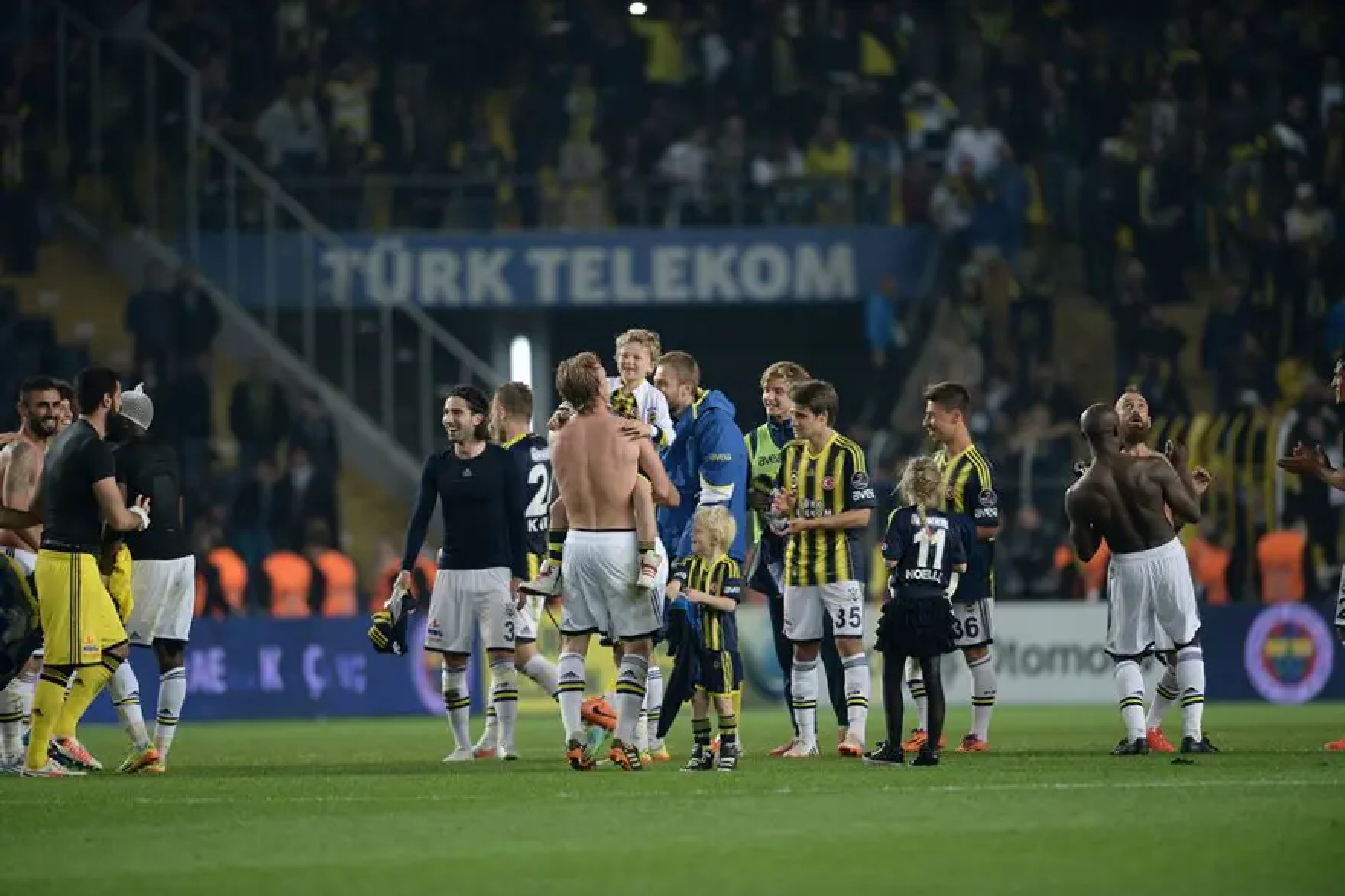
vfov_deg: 3.4
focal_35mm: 400
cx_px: 672
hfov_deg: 5.2
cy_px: 448
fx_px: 14938
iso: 2000
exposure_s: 1/1250
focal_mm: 400
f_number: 3.5
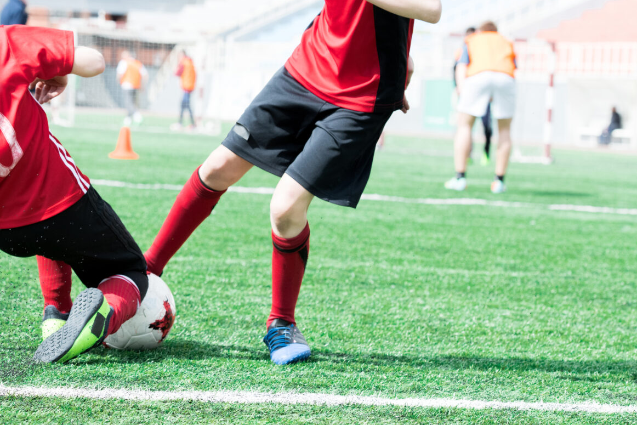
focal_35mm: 157
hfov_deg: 13.0
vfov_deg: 8.7
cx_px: 118
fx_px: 2778
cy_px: 128
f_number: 5.6
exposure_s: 1/1600
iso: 640
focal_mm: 95
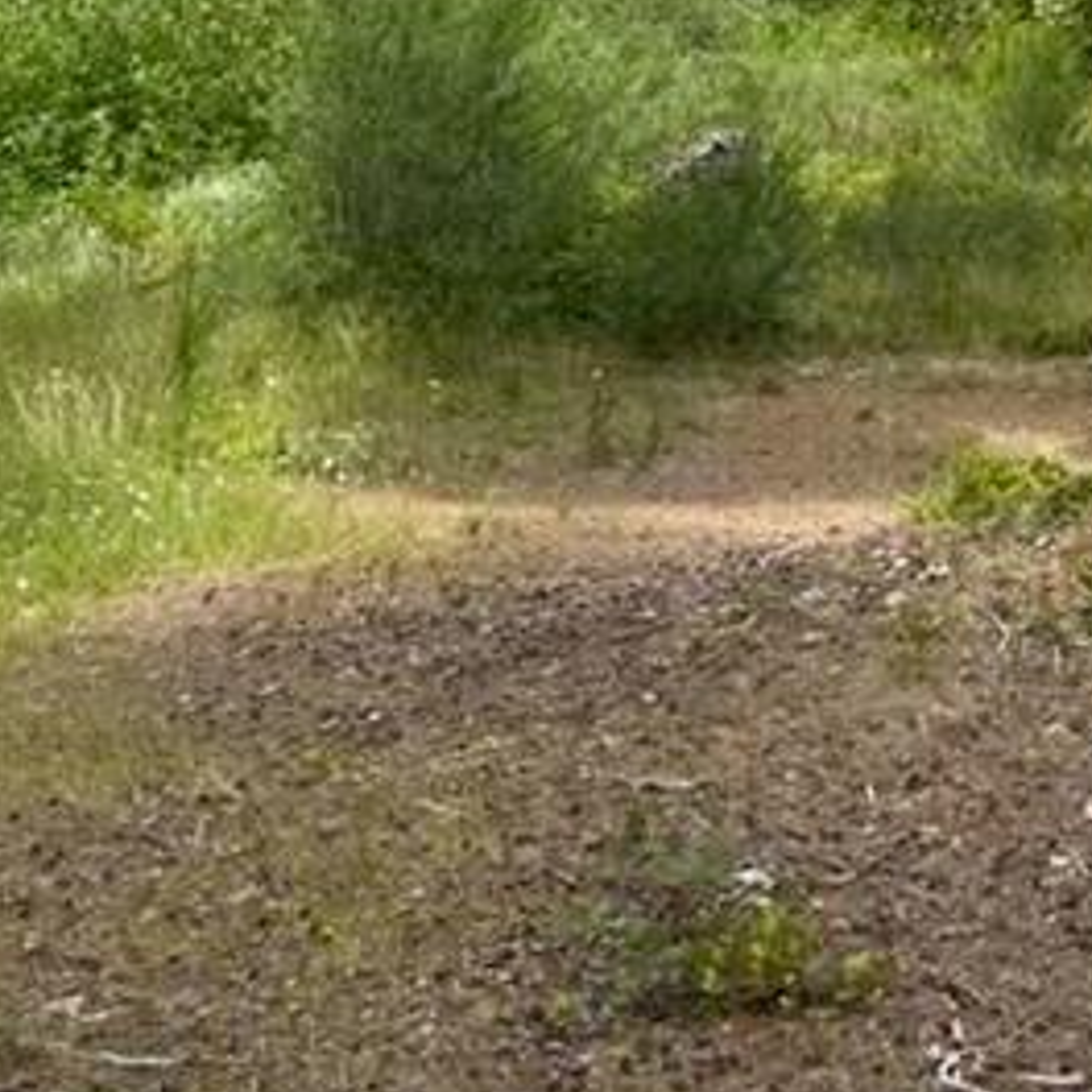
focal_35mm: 89
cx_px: 1353
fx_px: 3176
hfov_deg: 18.4
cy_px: -108
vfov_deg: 18.7
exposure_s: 1/3077
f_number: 1.5
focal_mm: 5.7
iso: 50
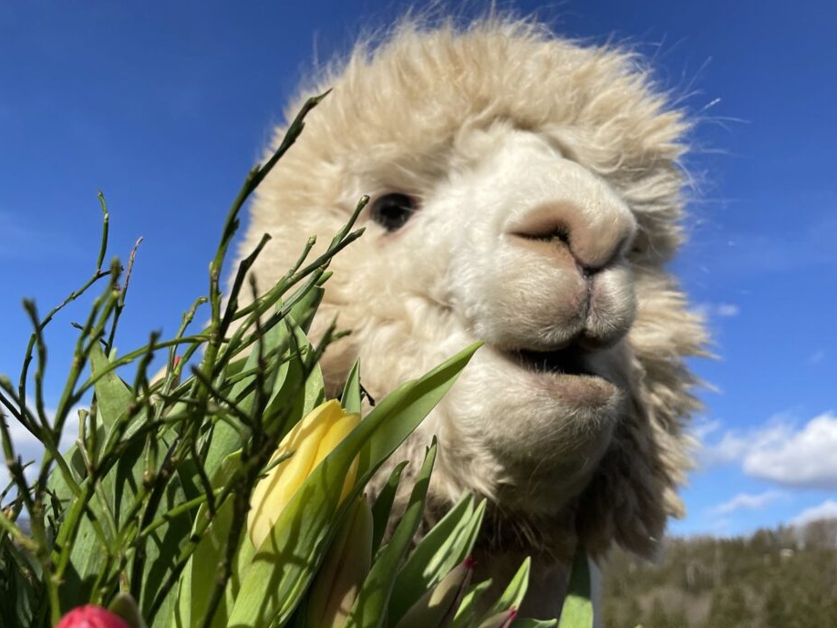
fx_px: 701
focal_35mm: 29
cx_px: 376
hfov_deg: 61.5
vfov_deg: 48.2
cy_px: 339
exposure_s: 1/4831
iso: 32
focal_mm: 4.2
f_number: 1.6
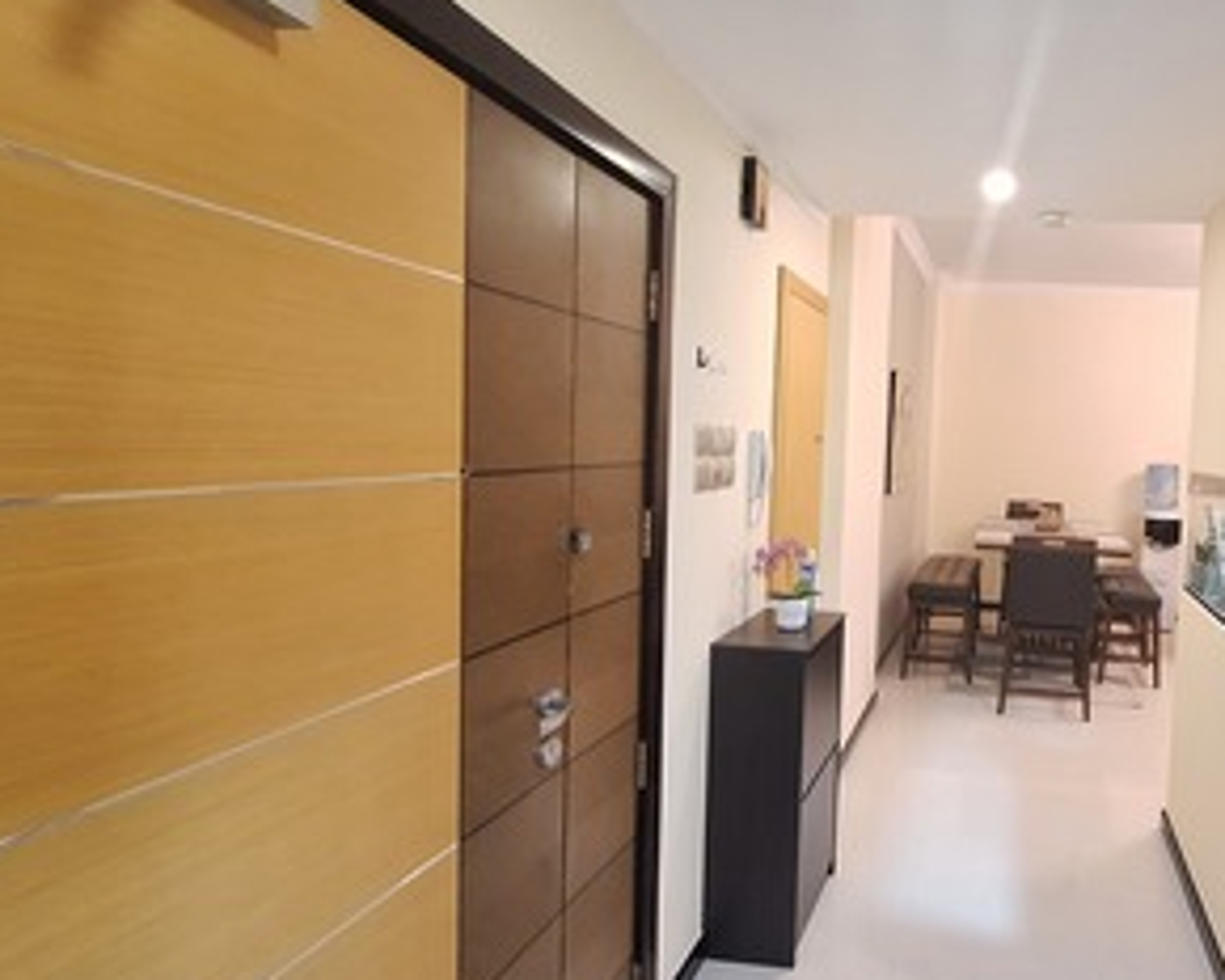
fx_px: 725
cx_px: 948
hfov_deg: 73.5
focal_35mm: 20
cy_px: 479
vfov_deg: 68.1
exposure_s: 1/20
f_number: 2.2
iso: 400
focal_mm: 1.74
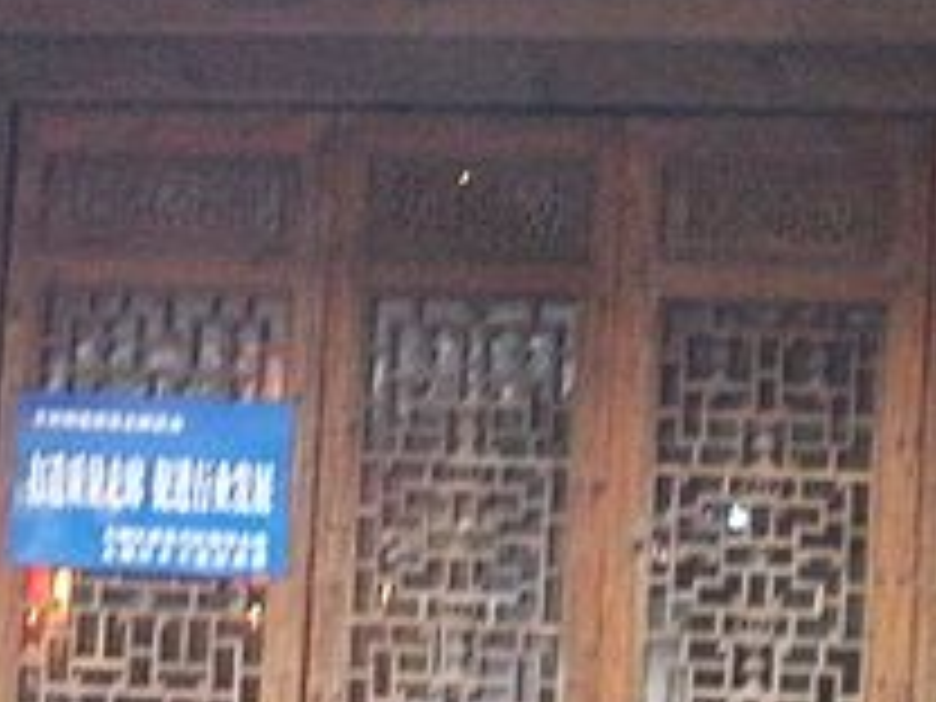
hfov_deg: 11.2
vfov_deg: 8.4
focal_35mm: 177
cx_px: 378
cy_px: 333
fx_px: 4786
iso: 400
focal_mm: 6.3
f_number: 3.5
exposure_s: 1/41.5
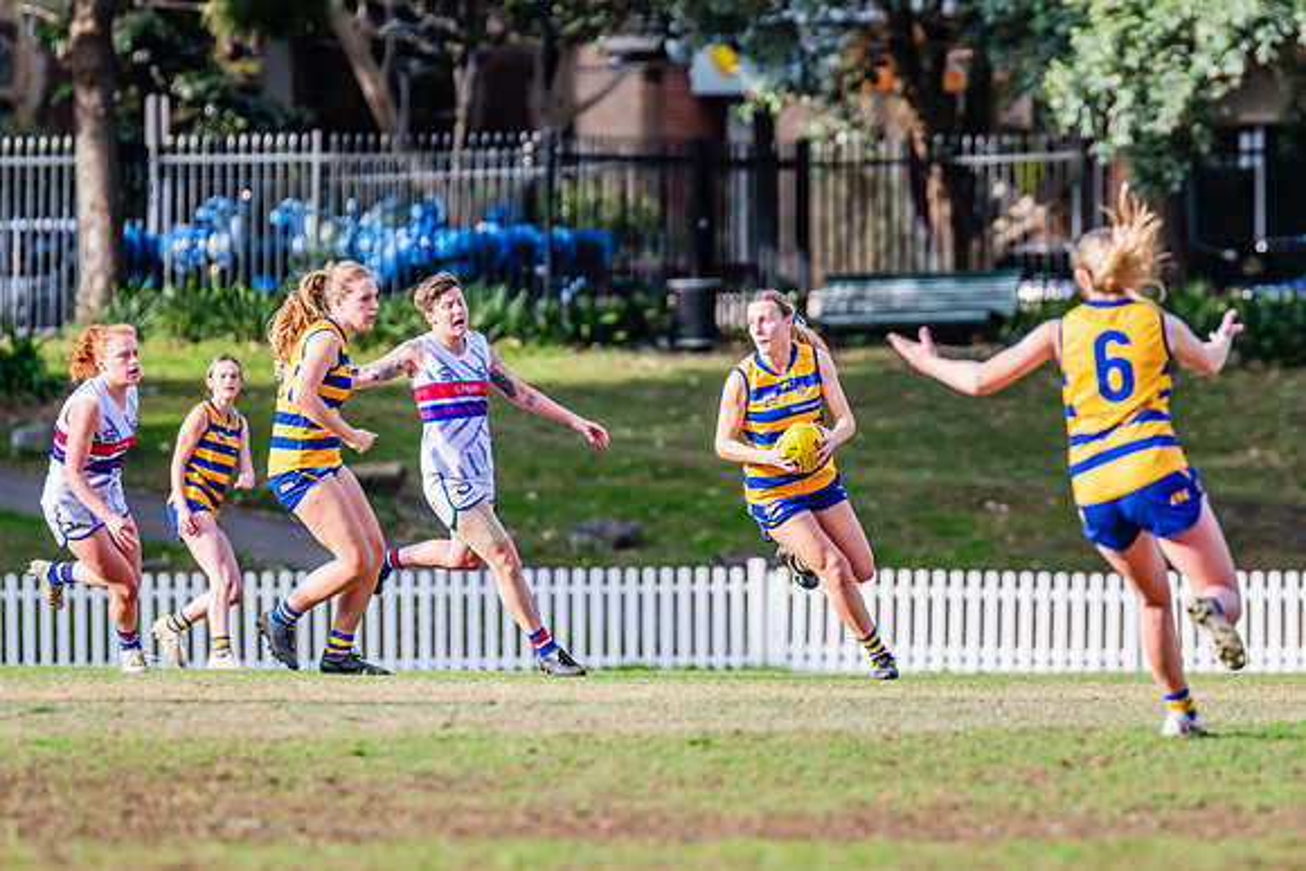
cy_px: 444
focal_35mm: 519
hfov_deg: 4.0
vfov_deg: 2.7
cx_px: 797
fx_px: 18822
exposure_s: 1/1250
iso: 800
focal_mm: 420
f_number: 5.6
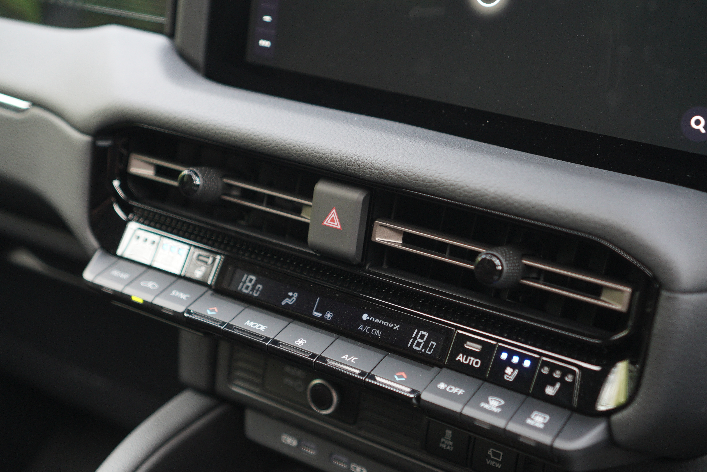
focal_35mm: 52
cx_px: 354
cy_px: 236
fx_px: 1021
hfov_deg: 38.2
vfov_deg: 26.0
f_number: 2.5
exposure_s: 1/100
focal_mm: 35
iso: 1250
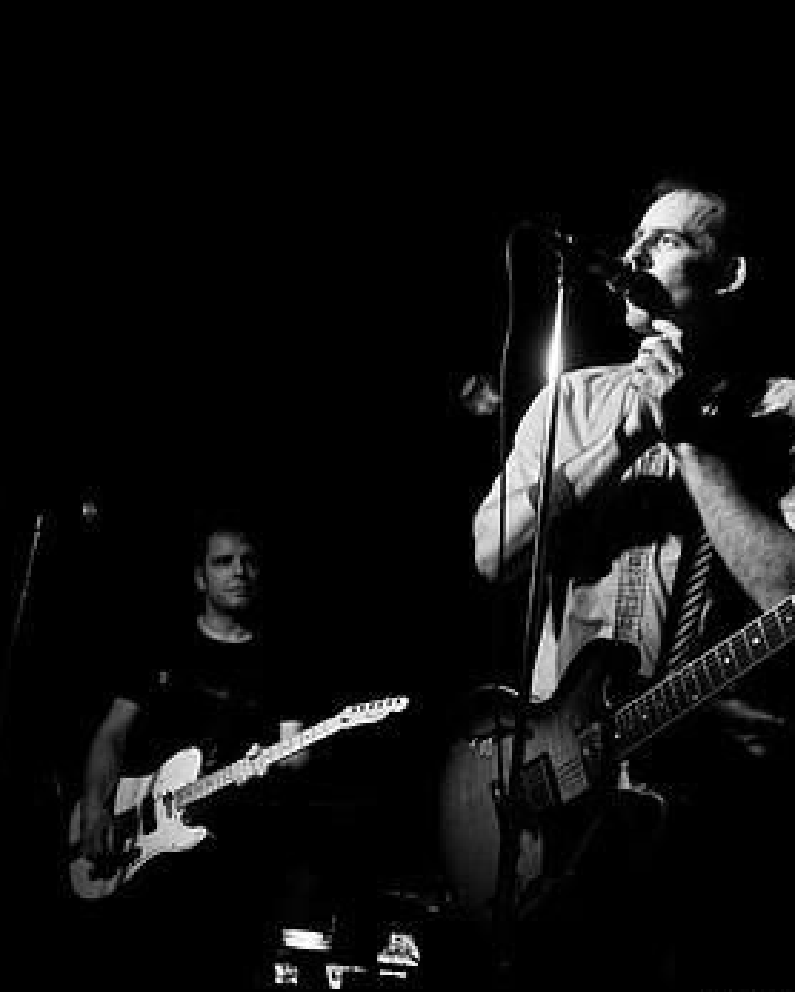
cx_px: 520
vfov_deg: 39.5
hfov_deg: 31.9
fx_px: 1381
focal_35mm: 47
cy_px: 487
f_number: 2.8
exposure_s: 1/50
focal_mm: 20
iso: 1000
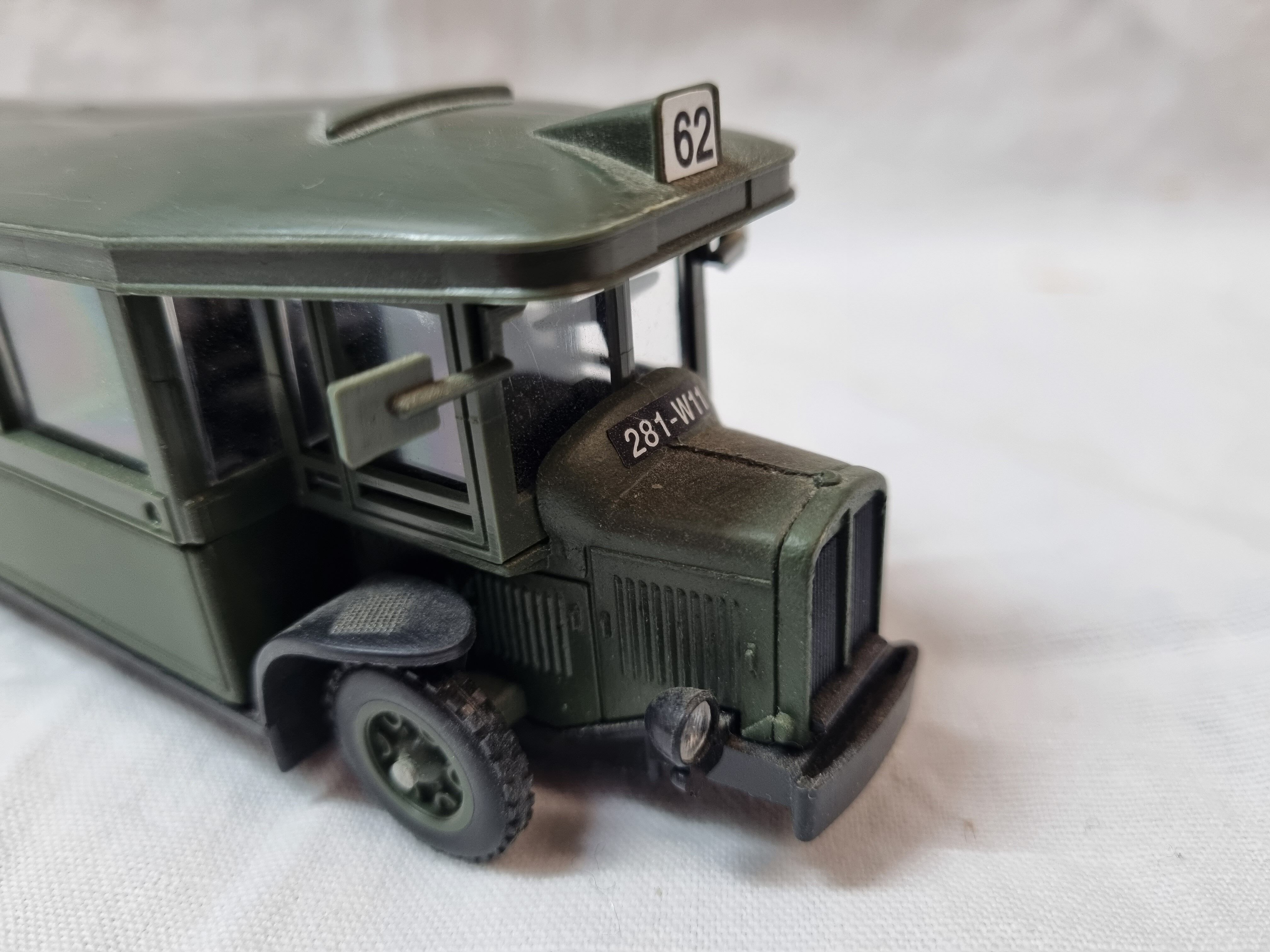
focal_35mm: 26
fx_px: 954
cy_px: 476
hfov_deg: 67.3
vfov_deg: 53.1
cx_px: 635
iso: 250
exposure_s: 1/50
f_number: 1.8
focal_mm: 5.4
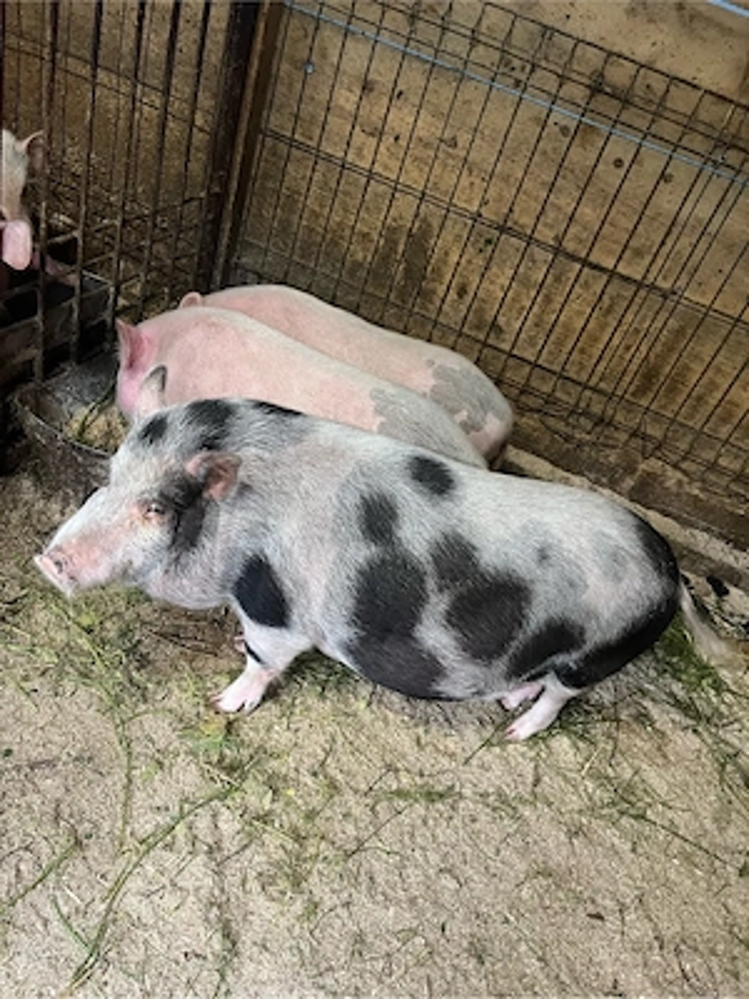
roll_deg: -20.4
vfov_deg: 67.3
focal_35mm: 26
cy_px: 500
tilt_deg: -32.9
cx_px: 374
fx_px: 750
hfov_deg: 53.1
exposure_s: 1/60
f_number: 1.6
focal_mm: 5.1
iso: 400
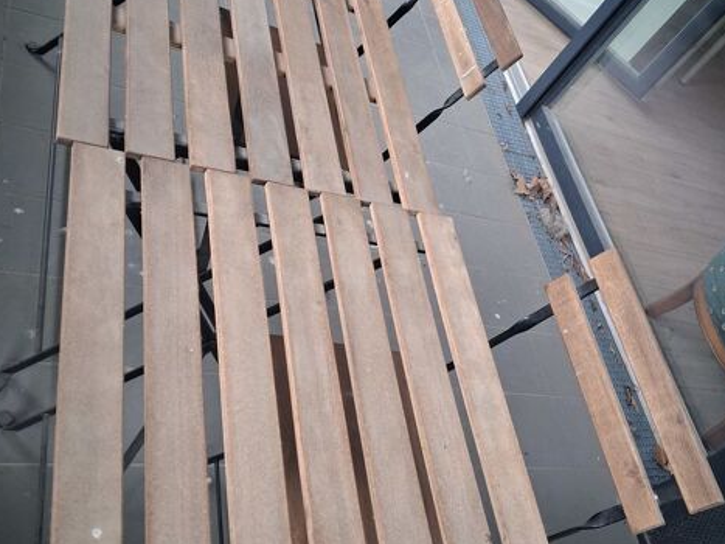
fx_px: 775
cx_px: 363
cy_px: 252
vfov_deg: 38.6
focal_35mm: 37
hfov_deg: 50.2
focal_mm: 4
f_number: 1.8
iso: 250
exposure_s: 1/50
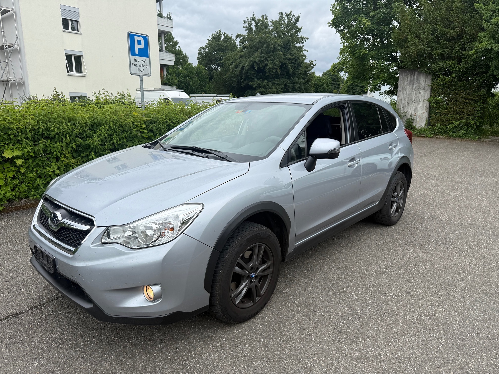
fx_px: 346
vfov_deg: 56.8
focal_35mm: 24
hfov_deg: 71.6
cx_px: 250
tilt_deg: -10.7
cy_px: 187
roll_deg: +0.8
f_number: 1.78
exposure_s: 1/1901
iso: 80
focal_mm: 6.76
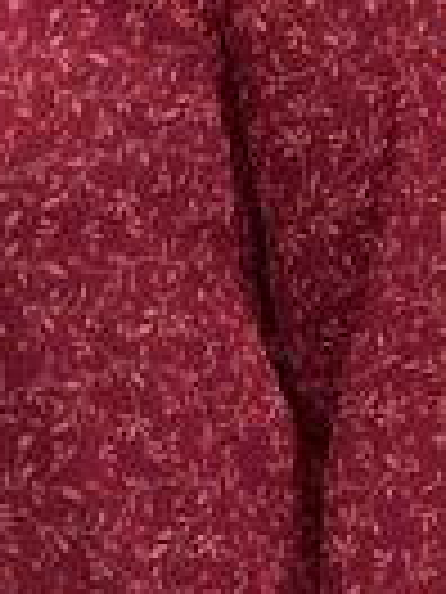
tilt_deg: -12.2
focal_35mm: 372
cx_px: -360
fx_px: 6391
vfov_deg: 5.3
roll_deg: +0.1
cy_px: 783
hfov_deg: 4.0
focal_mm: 6.76
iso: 125
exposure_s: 1/120
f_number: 1.78
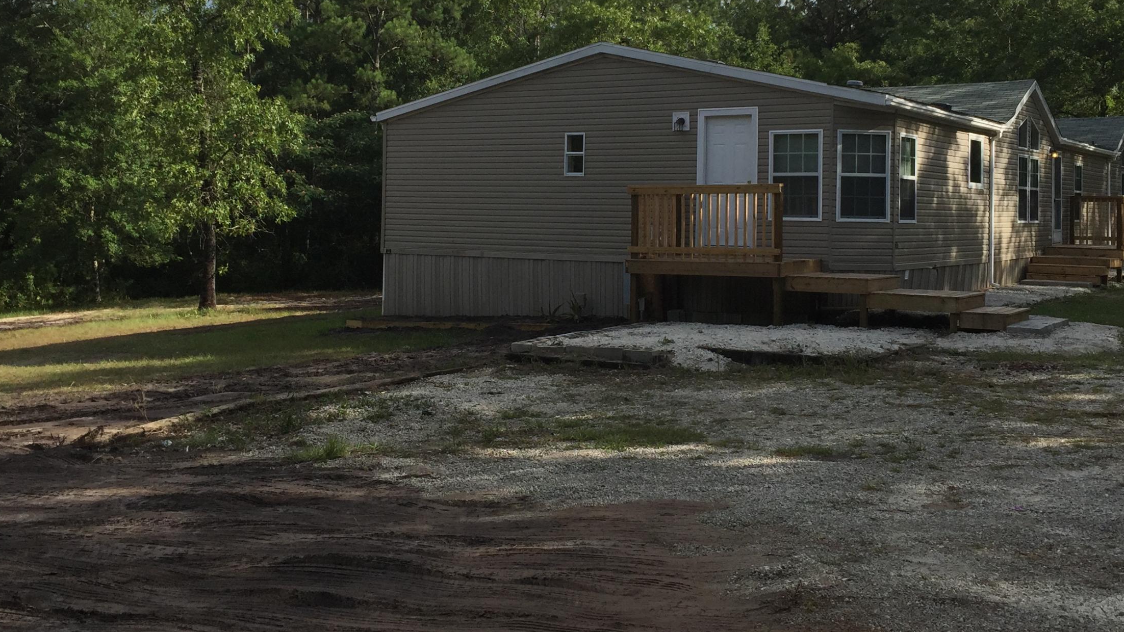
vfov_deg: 27.5
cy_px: 208
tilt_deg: +0.4
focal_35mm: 43
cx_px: 555
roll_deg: -0.8
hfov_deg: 47.4
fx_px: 1282
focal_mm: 4.15
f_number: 2.2
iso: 32
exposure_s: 1/1799
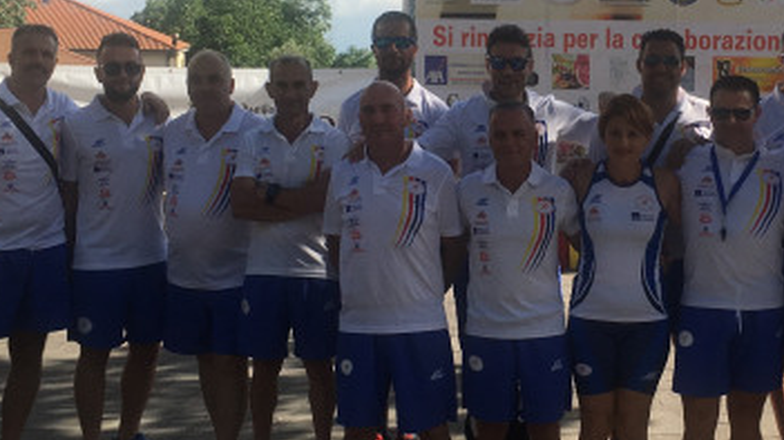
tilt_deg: -3.7
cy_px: 150
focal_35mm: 72
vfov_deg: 16.7
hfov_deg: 29.0
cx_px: 574
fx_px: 1496
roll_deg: -0.7
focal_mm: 4.15
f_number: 2.2
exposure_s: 1/1508
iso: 25
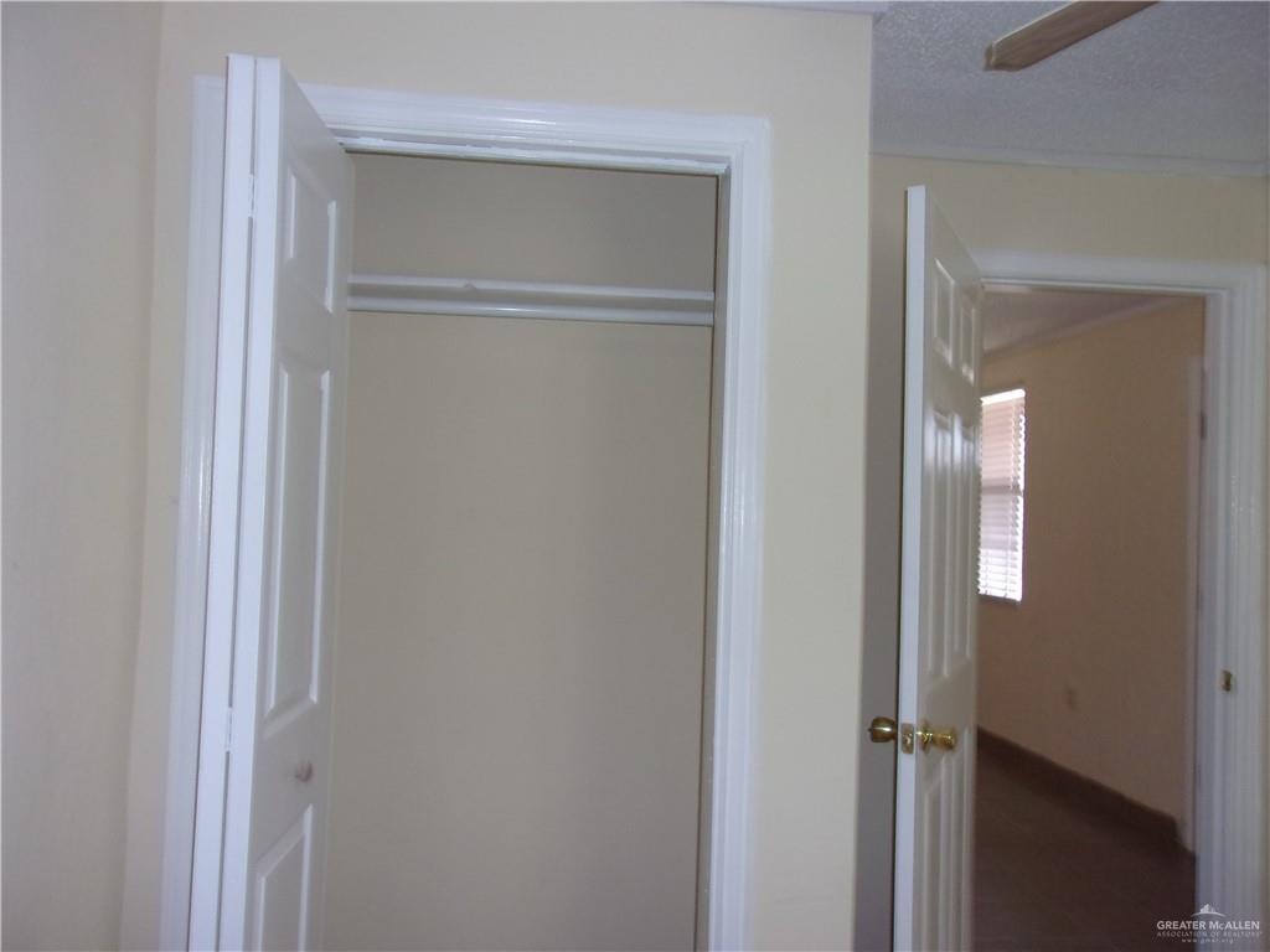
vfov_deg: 51.4
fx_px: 991
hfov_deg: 65.3
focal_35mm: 27
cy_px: 476
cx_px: 635
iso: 200
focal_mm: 4.9
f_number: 3
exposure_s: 1/34
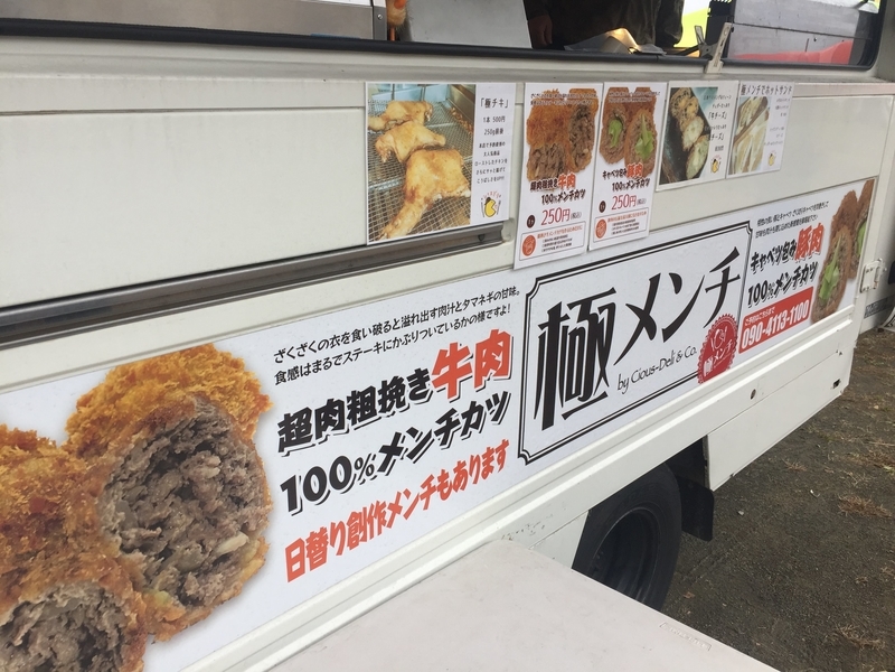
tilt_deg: -17.4
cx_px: 448
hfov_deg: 61.7
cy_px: 336
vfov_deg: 48.2
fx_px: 750
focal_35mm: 29
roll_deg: -1.9
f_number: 2.2
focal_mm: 4.15
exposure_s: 1/145
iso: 32
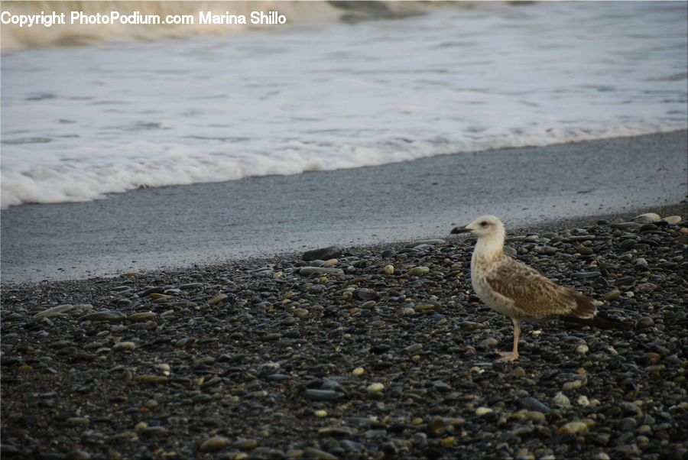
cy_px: 230
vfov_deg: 4.6
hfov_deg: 6.9
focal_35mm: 300
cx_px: 344
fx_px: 5739
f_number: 5.6
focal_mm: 200
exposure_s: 1/40
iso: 100
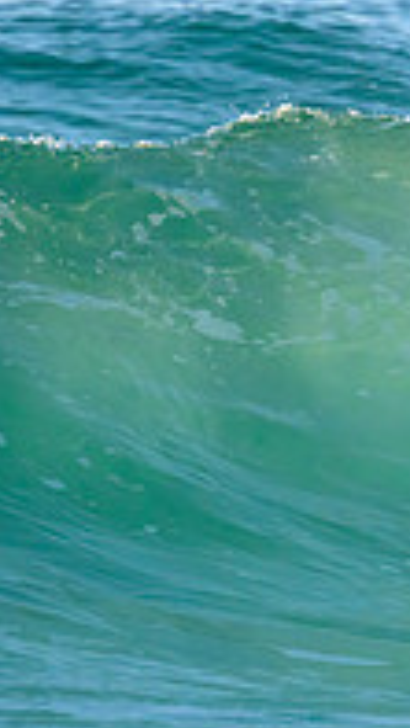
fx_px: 40516
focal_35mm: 2099
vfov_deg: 1.0
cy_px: 286
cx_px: 861
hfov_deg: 0.6
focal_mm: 680
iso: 2500
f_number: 11
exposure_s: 1/2000
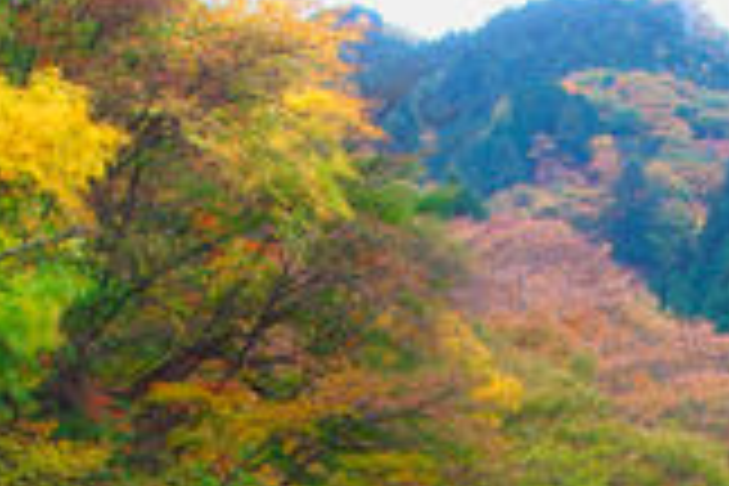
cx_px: 416
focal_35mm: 121
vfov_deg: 10.8
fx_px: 2450
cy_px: 812
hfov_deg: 16.9
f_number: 10
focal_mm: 16
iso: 50
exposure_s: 8
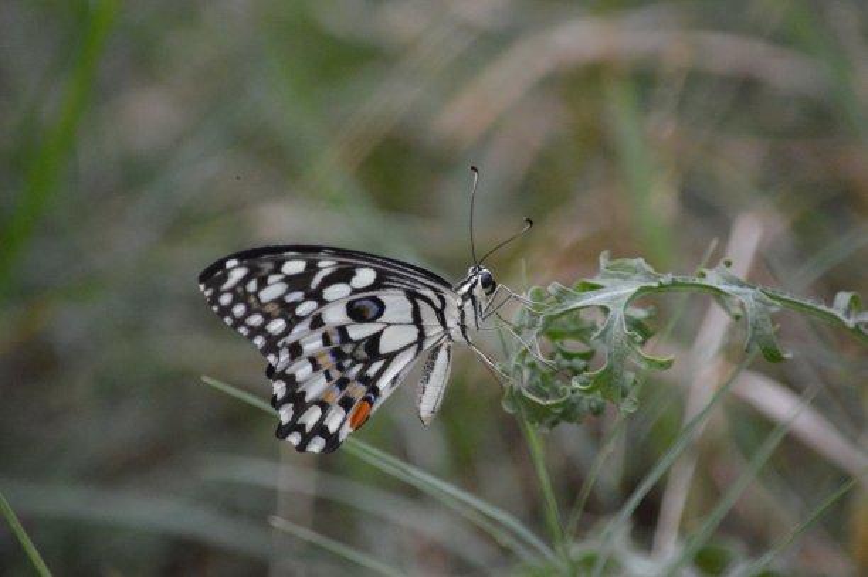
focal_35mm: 450
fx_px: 10841
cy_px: 288
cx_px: 434
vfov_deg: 3.1
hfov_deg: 4.6
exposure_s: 1/500
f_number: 5.6
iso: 3200
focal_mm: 300
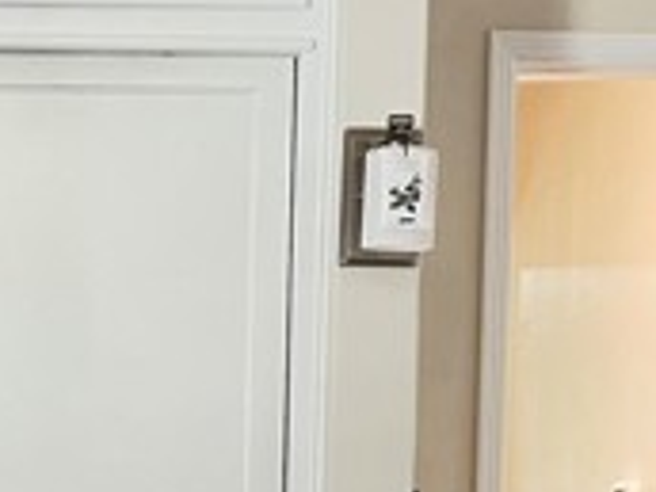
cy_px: 568
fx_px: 1838
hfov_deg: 19.5
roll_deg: -0.3
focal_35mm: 97
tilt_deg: -3.1
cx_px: -38
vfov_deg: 14.8
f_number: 1.6
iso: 400
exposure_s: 1/60
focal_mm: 5.1
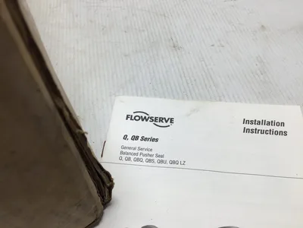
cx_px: 152
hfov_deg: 58.4
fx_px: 271
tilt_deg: -53.2
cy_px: 114
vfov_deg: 45.4
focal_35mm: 31
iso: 25
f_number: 2.4
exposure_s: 1/199
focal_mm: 3.3
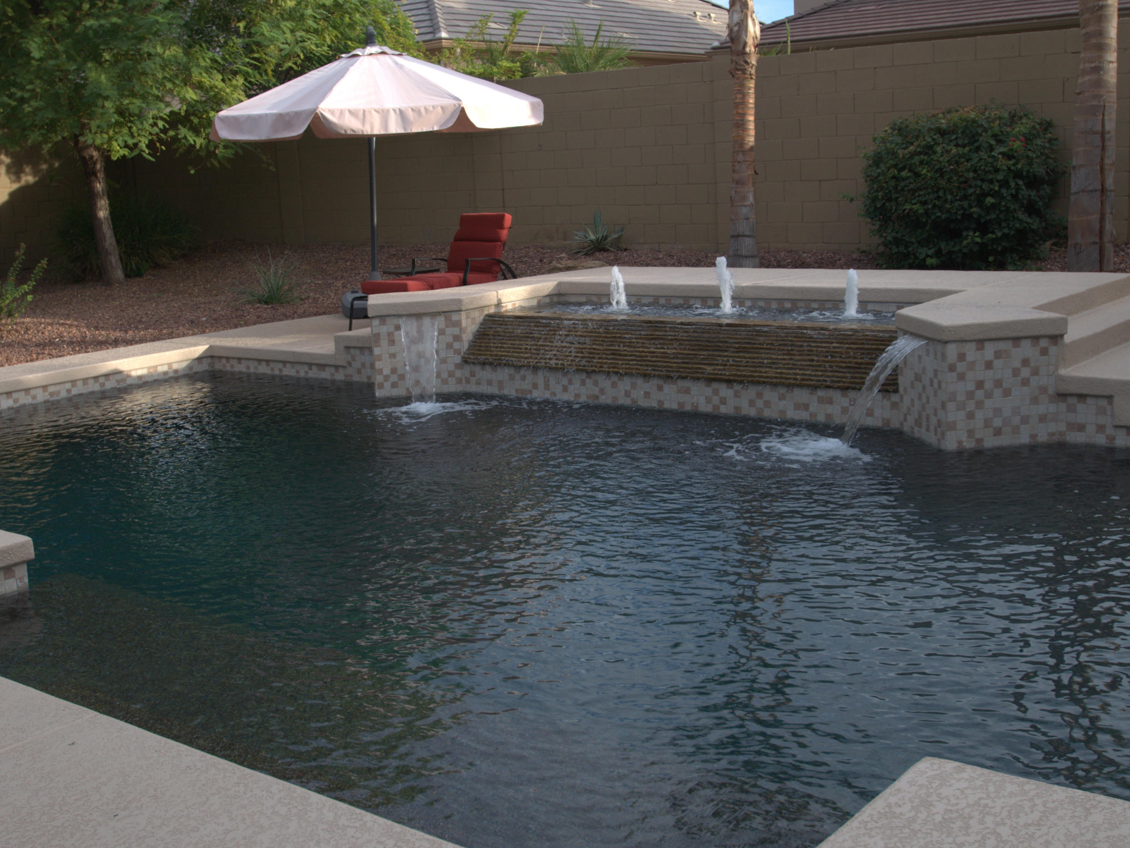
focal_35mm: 40
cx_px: 528
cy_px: 430
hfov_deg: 46.8
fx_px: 1306
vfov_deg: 36.0
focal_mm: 24
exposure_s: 1/200
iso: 200
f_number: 7.1
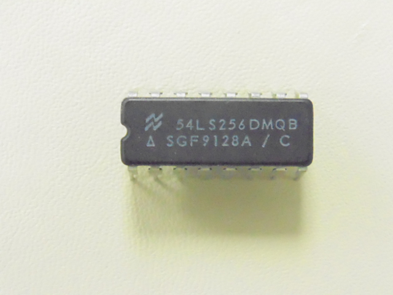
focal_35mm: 79
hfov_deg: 24.7
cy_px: 148
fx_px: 897
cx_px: 196
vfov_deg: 18.7
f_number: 4.3
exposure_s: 1/80
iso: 3200
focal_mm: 14.1
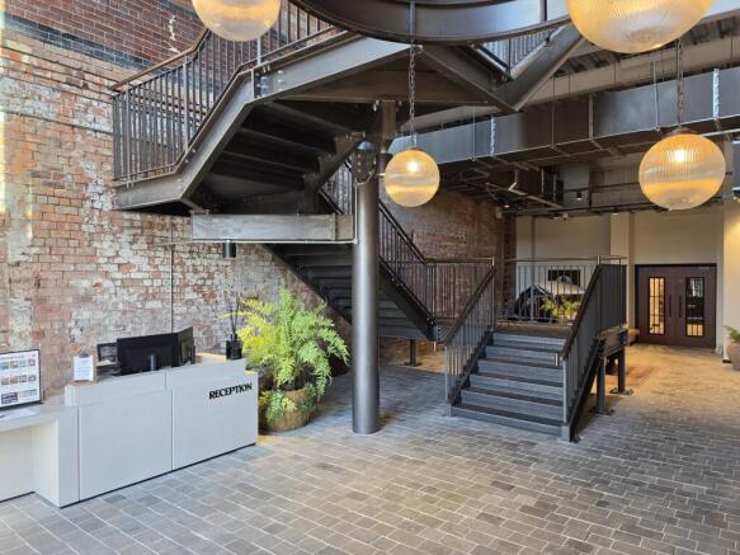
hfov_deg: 73.9
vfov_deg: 58.9
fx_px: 492
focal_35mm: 23
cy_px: 278
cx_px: 370
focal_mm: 6.5
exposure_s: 1/100
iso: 50
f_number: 1.4
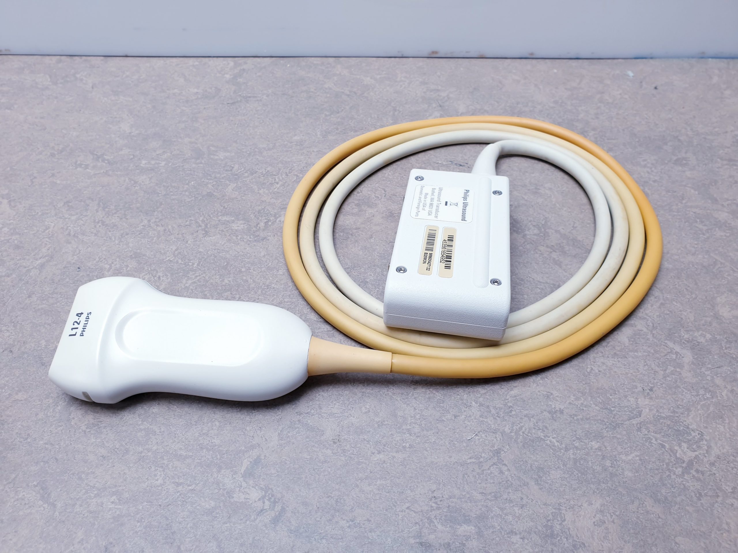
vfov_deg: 53.1
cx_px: 369
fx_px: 554
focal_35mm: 26
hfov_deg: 67.3
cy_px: 276
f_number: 2.4
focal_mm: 4.3
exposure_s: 1/50
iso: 50
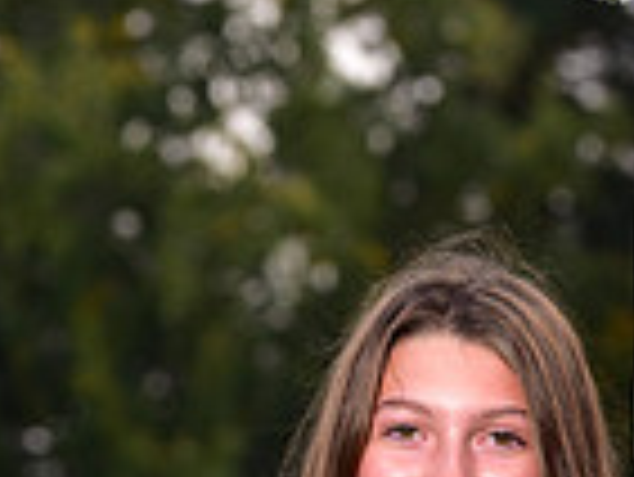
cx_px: 497
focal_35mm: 435
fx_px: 7974
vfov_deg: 3.4
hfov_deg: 4.6
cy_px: 706
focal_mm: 110
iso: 200
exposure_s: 1/250
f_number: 5.6
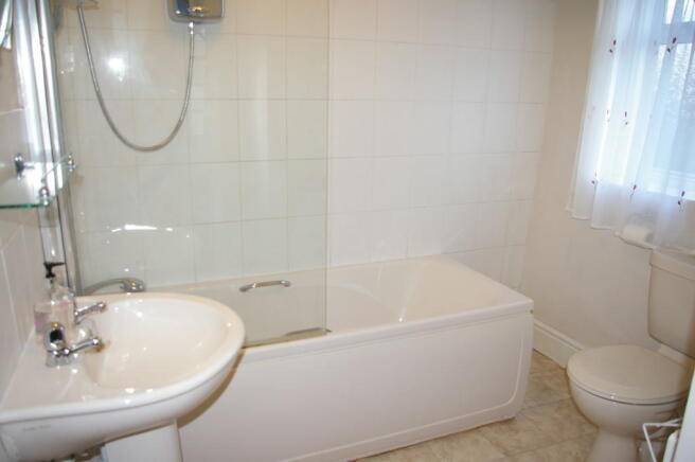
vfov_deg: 47.8
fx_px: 521
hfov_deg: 67.4
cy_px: 231
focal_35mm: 27
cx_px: 348
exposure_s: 1/30
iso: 200
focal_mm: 18
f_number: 3.5
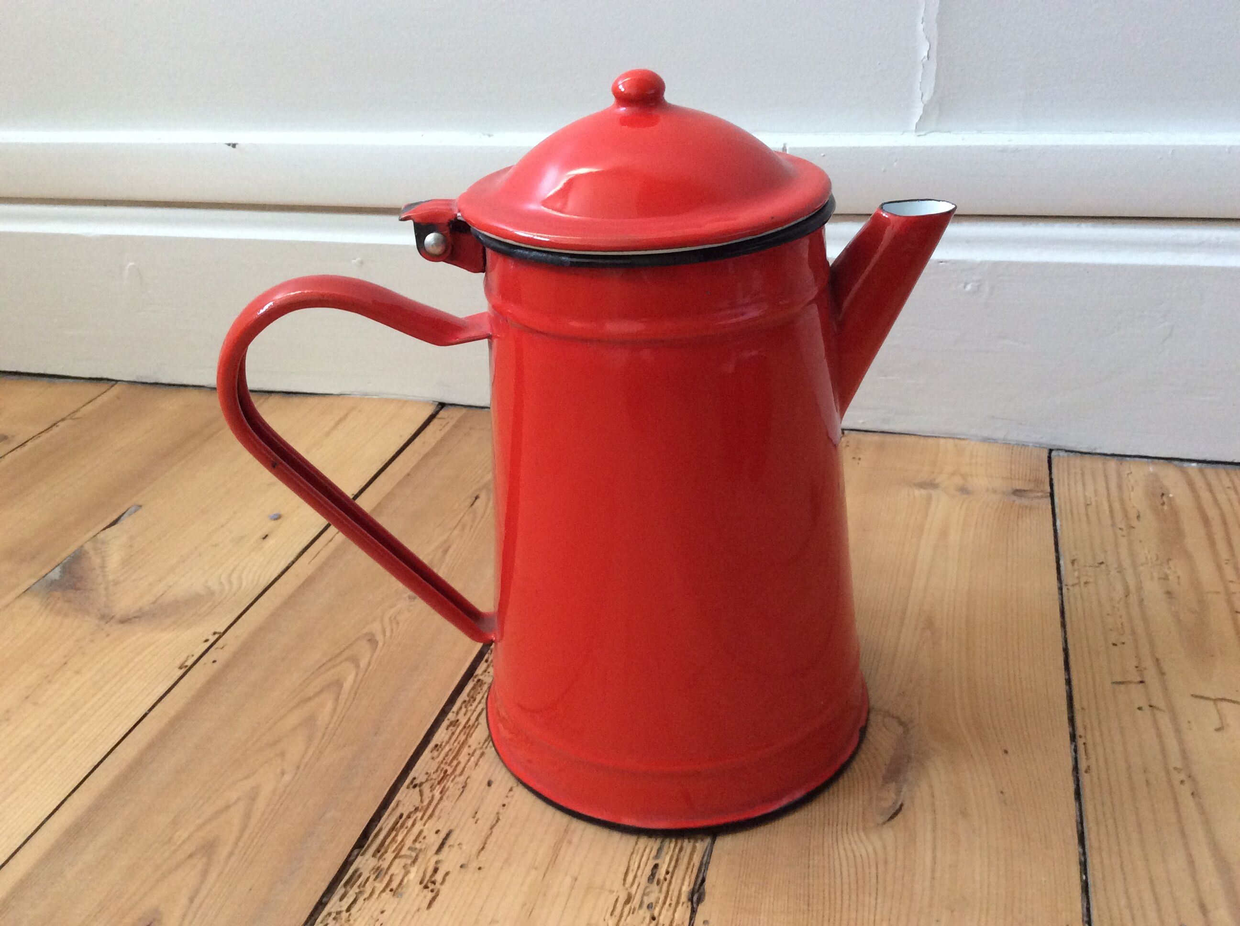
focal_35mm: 32
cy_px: 463
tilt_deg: -30.5
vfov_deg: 44.1
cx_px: 620
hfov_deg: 56.9
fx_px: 1145
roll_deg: +5.4
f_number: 2.4
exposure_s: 1/25
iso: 160
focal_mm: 3.3
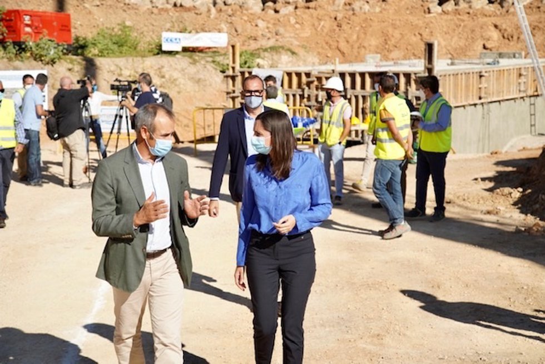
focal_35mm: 70
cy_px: 182
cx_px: 272
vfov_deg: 19.5
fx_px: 1060
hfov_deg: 28.8
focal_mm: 70
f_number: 5
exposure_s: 1/1600
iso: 320
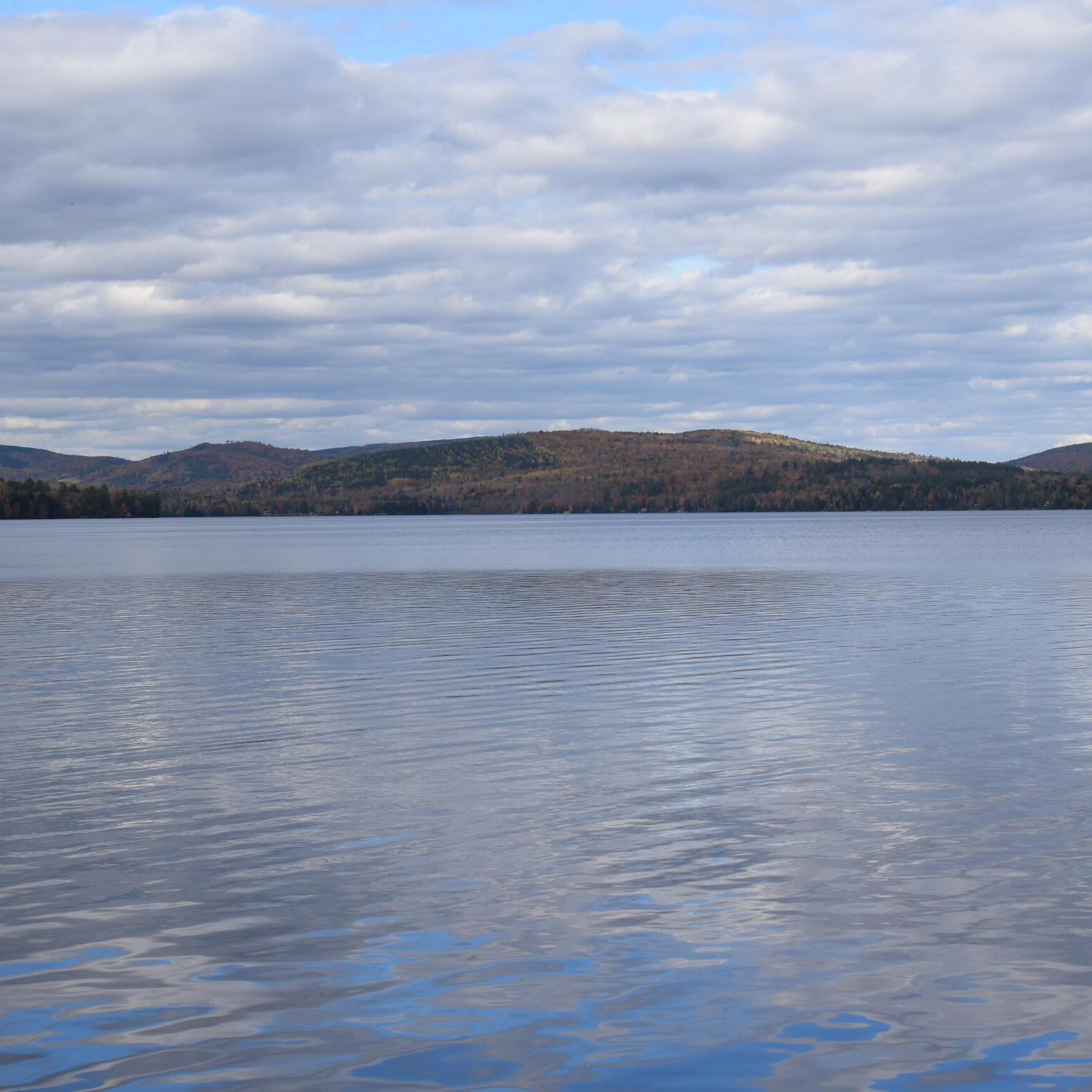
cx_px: 617
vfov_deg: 22.5
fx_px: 2742
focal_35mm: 77
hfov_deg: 22.5
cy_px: 439
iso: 200
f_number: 10
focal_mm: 31
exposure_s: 1/400
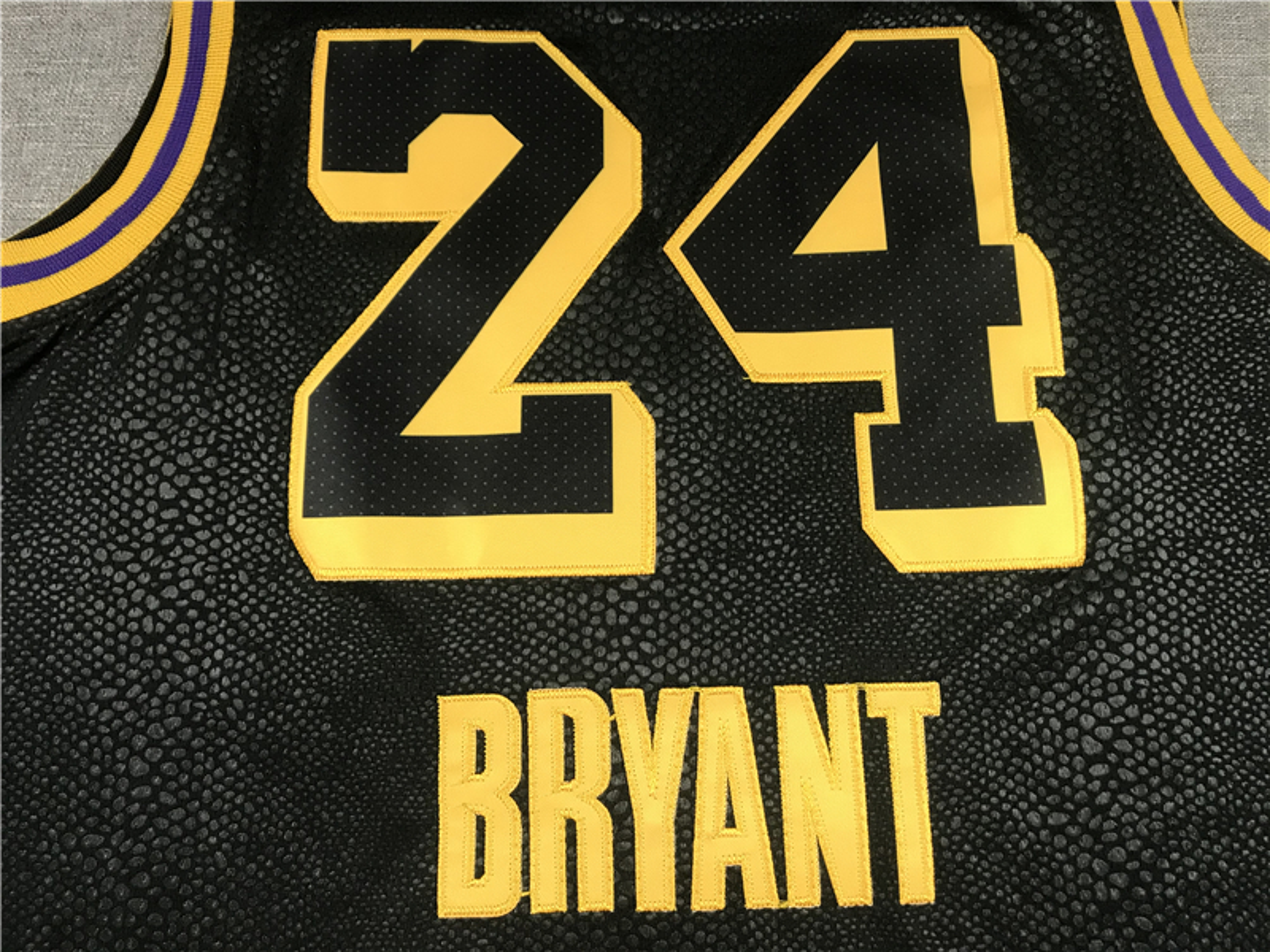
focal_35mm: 28
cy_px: 476
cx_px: 635
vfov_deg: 49.7
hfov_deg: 63.4
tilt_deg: -78.0
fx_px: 1027
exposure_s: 1/33
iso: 32
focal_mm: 3.99
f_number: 1.8
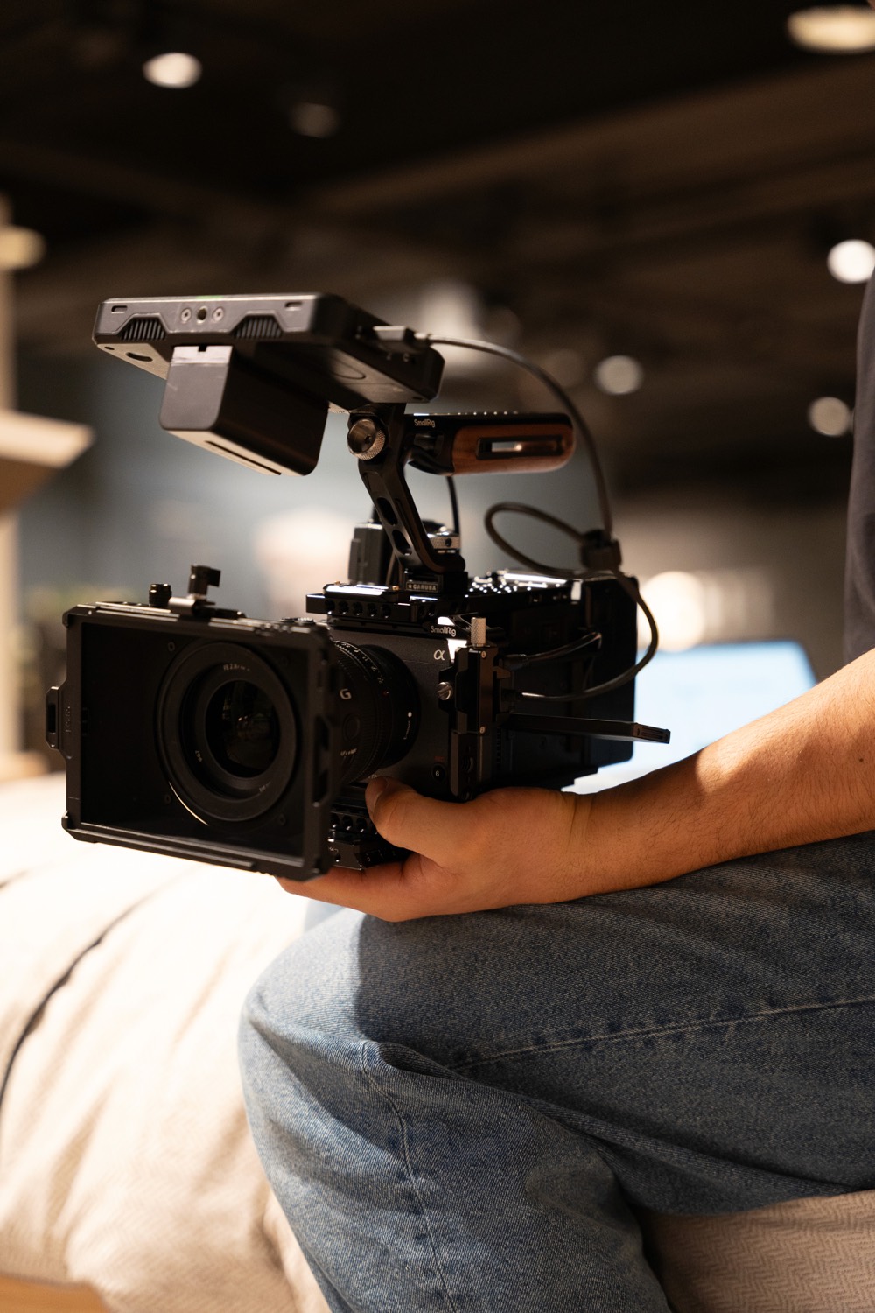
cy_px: 656
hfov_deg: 21.6
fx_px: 2293
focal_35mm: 63
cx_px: 438
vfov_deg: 31.9
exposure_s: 1/200
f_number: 2.8
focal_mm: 62.9
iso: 2500
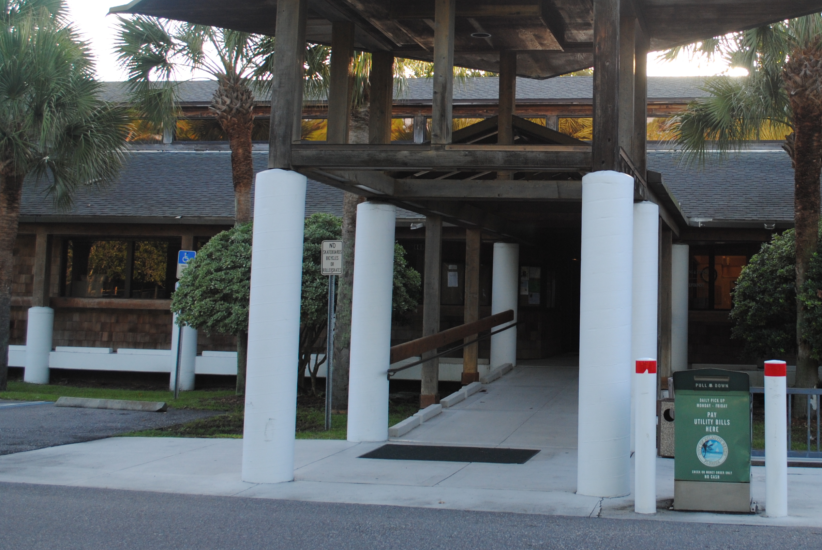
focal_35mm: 53
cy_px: 144
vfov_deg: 25.3
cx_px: 570
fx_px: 1212
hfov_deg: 36.9
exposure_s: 1/125
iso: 180
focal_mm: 22
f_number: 5.6
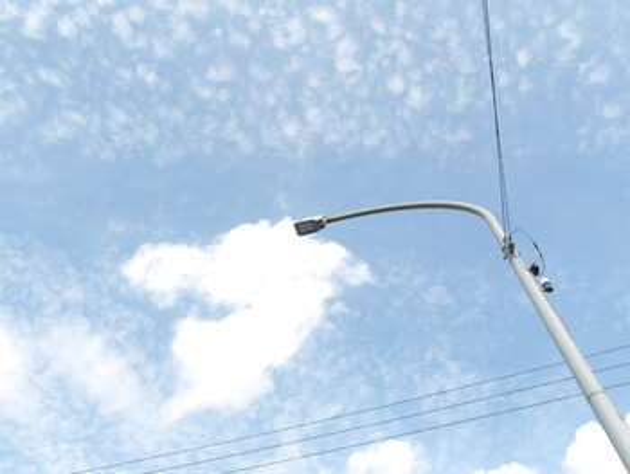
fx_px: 492
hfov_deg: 65.3
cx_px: 315
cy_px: 237
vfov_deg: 51.4
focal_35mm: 27
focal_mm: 4.9
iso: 100
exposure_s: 1/60
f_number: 10.4
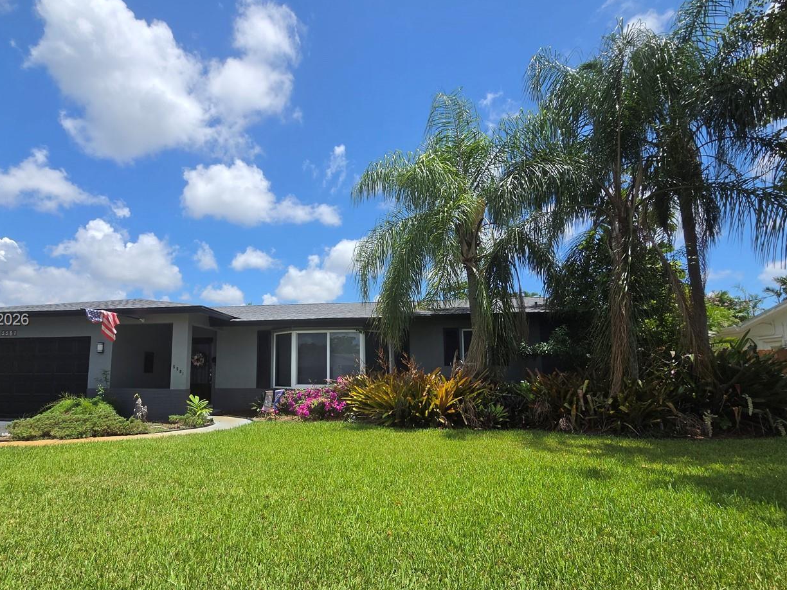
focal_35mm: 17
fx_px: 386
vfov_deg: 74.6
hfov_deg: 90.6
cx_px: 343
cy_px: 321
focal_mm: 2.2
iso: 100
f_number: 2.2
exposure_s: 1/3850
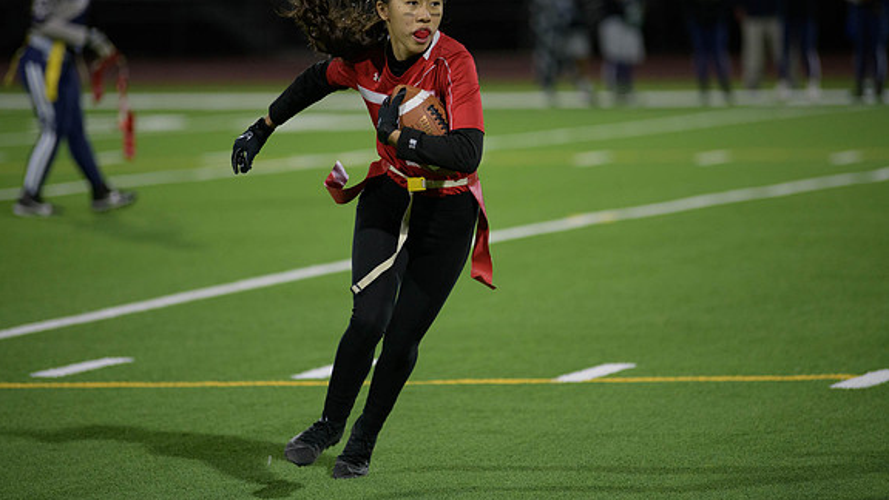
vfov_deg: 5.8
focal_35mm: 211
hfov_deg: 10.2
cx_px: 443
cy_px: 211
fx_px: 4974
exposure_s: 1/640
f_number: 2.8
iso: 2200
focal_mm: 200
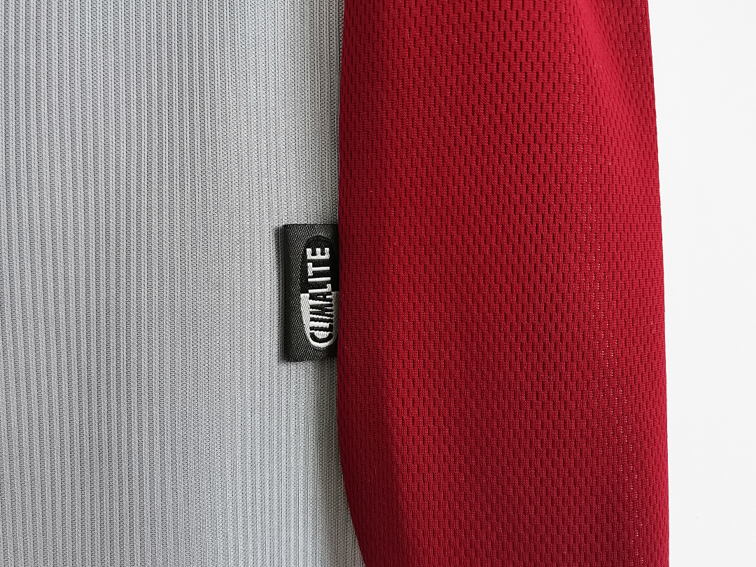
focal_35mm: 29
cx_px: 378
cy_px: 284
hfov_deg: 61.7
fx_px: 633
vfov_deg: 48.2
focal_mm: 5.58
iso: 250
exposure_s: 1/60
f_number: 1.8
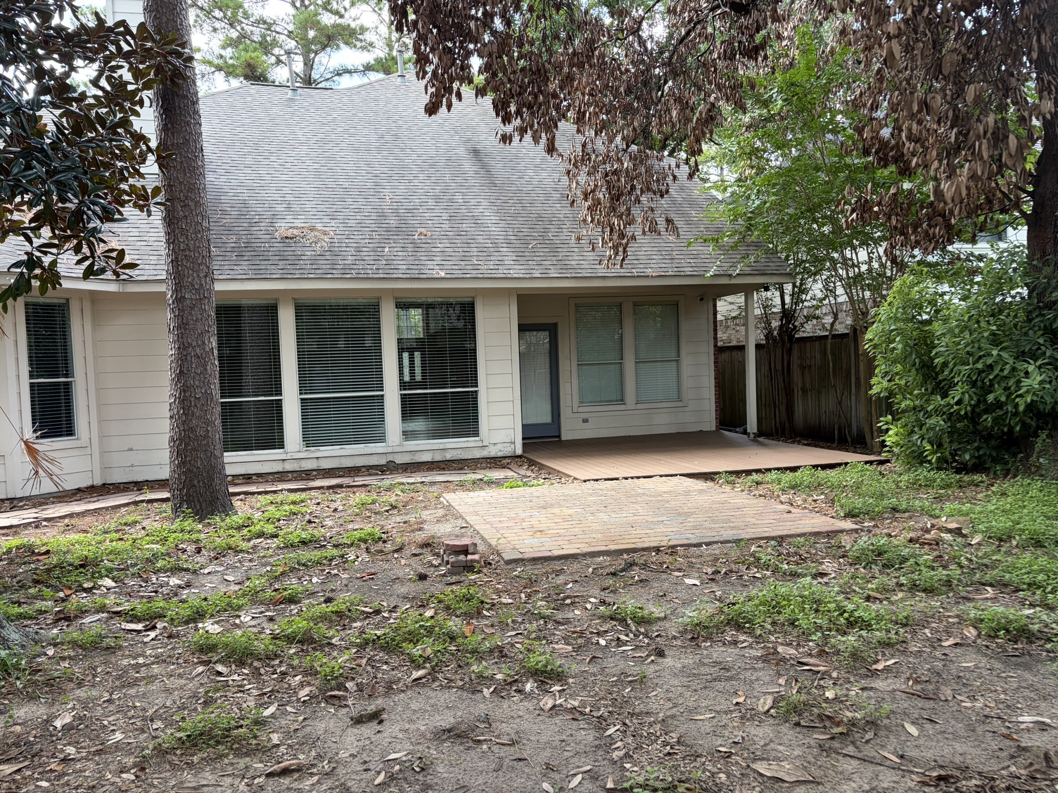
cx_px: 529
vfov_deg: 53.1
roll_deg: +2.6
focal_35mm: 26
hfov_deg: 67.3
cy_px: 396
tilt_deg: -1.4
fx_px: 795
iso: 64
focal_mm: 5.96
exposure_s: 1/196
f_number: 1.6
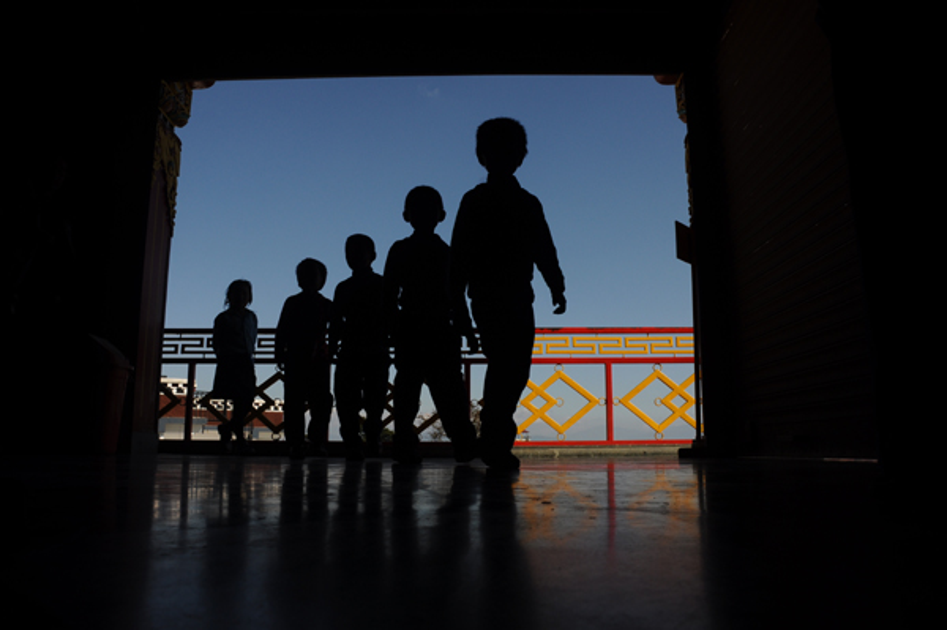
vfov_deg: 47.9
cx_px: 474
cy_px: 315
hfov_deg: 67.4
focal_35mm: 27
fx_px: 710
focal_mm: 18
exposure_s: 1/500
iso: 200
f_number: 11
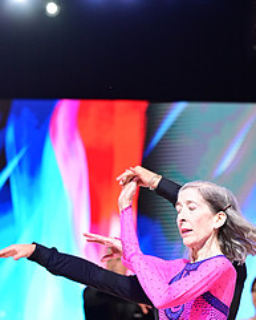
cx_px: 192
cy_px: 372
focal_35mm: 174
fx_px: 1647
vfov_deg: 10.9
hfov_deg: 8.9
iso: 1600
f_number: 2.8
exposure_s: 1/400
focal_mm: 77
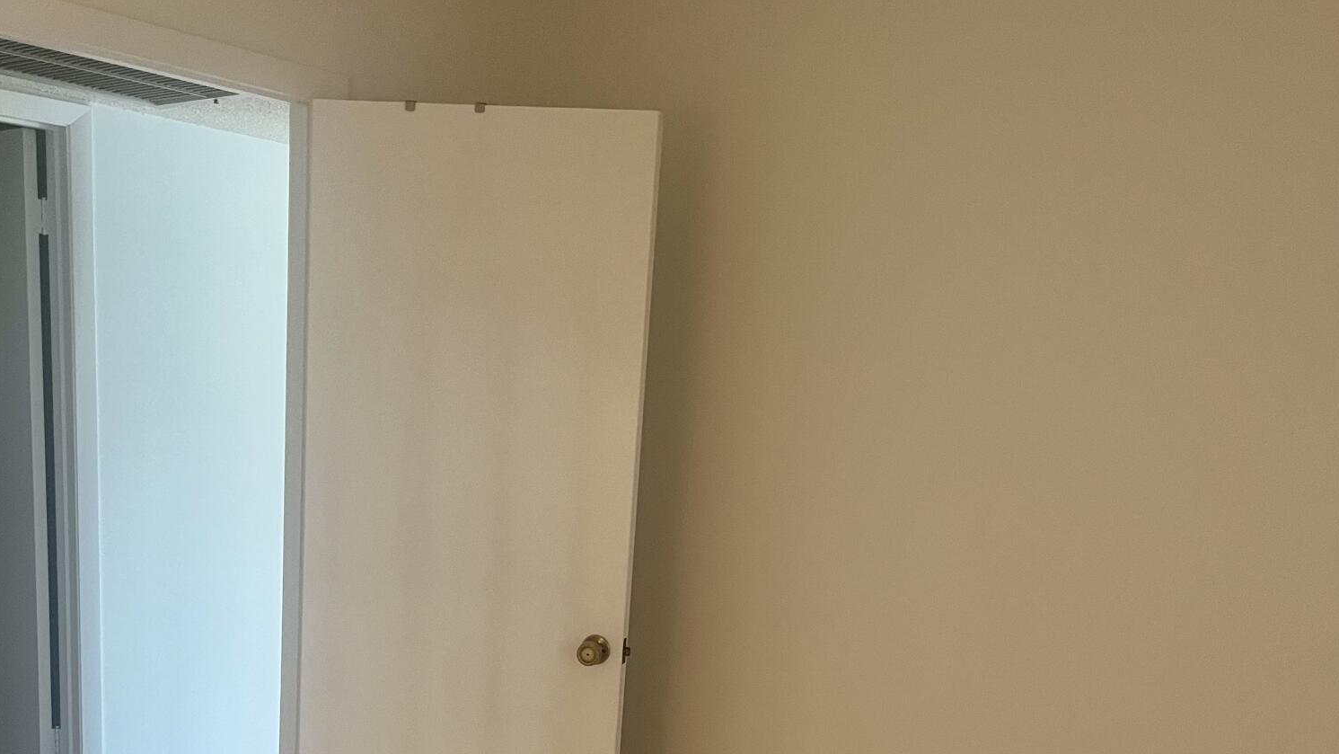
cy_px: 653
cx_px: 671
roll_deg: -3.0
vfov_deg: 30.1
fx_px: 1349
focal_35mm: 38
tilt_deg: -10.6
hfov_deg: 52.8
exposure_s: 1/60
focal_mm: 5.1
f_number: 1.6
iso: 200
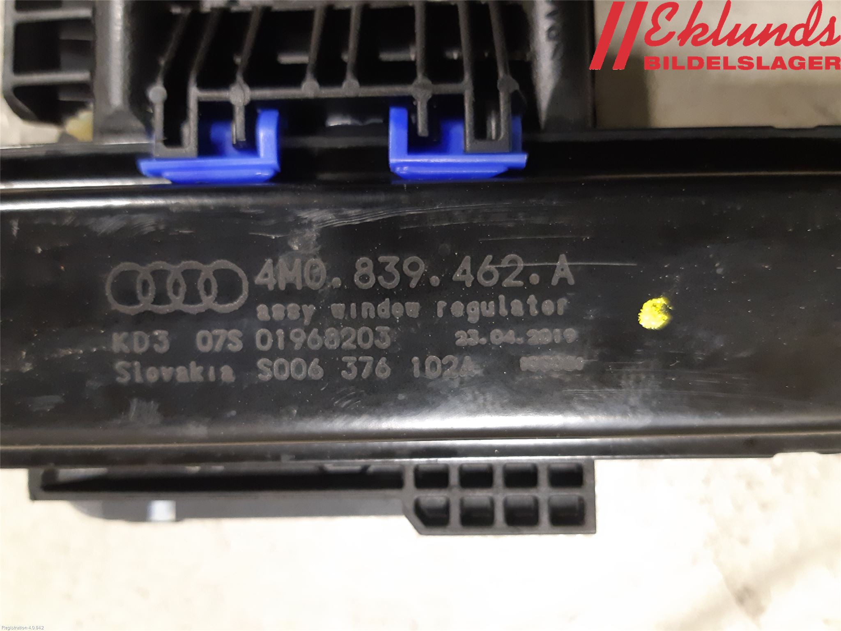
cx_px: 420
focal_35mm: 26
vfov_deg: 53.1
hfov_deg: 67.3
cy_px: 316
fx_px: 632
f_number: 1.7
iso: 320
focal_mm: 3.93
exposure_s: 1/25
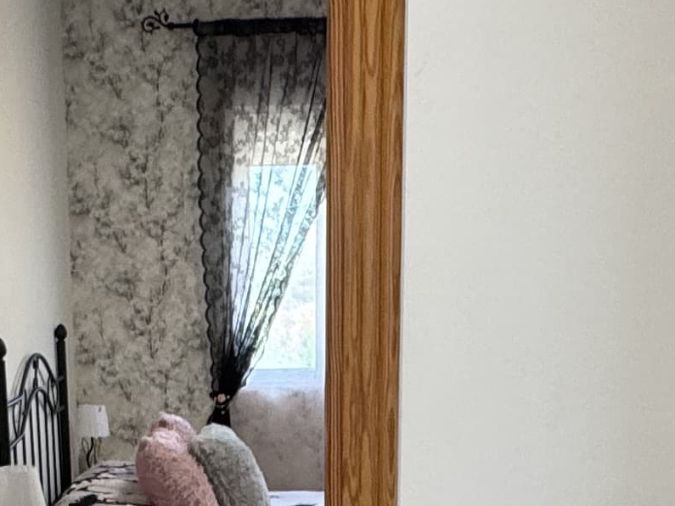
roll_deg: +1.6
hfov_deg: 27.1
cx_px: 172
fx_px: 1384
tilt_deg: -12.0
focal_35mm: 71
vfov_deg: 19.5
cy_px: 602
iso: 200
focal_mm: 2.22
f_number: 2.2
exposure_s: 1/99
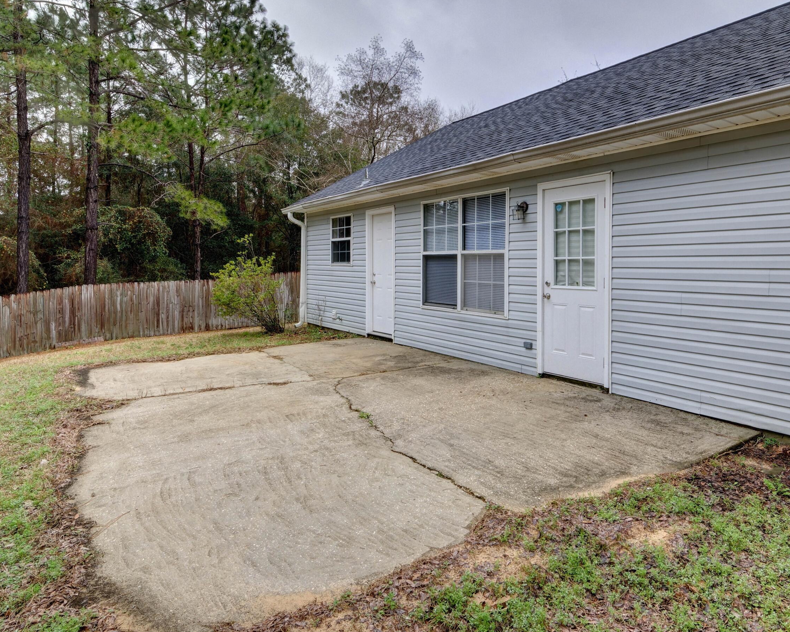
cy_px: 297
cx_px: 457
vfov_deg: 68.0
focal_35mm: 20
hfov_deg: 79.8
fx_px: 468
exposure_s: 1/60
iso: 100
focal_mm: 11
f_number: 20
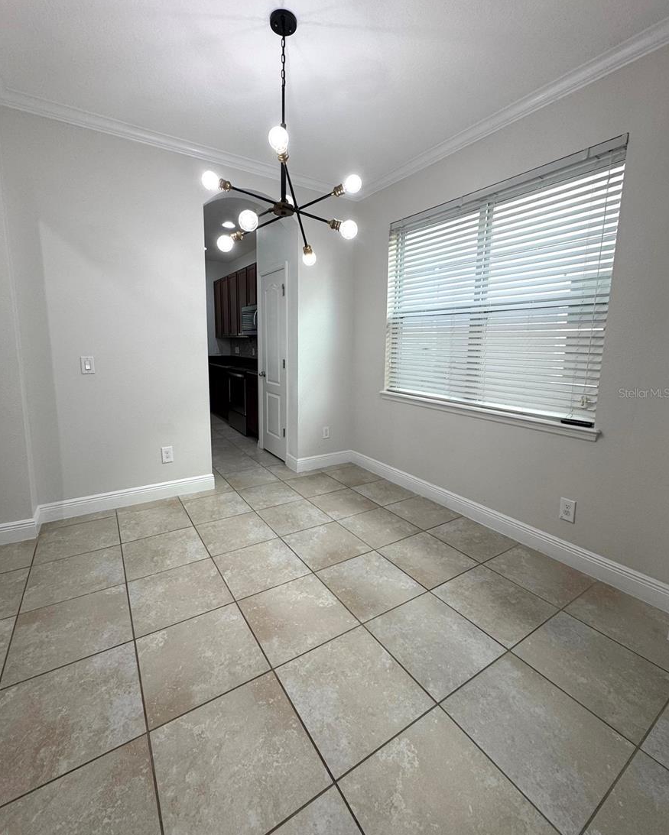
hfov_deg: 84.1
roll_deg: -2.8
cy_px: 393
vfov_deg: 96.7
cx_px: 329
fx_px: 371
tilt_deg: -7.1
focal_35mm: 15
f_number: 2.2
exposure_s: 1/120
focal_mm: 2.22
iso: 100
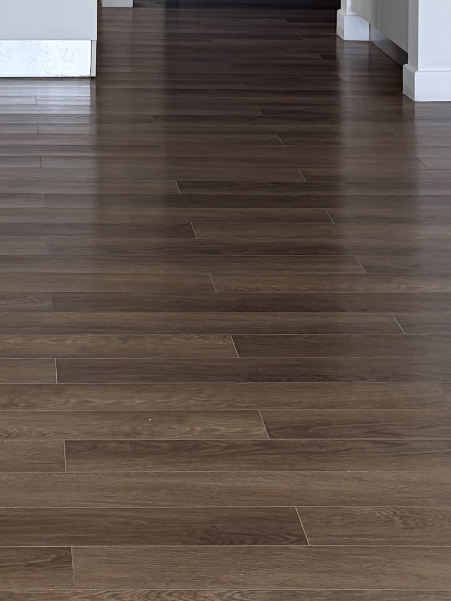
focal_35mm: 98
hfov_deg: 14.9
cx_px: 40
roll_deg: -0.7
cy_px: -213
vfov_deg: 18.4
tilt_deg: -2.0
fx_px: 1702
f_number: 1.6
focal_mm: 5.96
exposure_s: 1/122
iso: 64
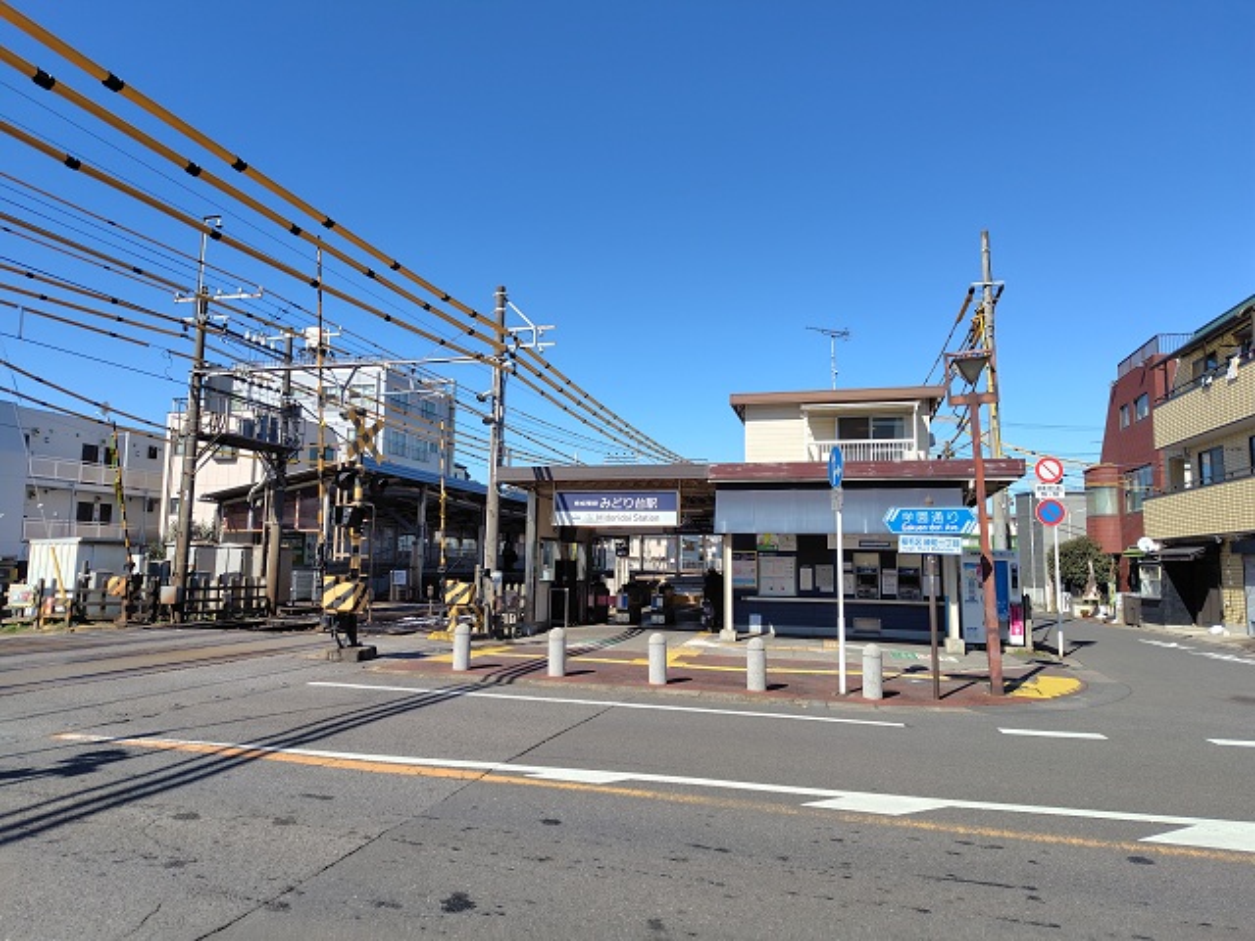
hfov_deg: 73.9
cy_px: 470
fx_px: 834
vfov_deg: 58.9
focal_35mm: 23
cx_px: 628
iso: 50
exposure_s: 1/2254
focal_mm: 5.6
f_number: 1.9
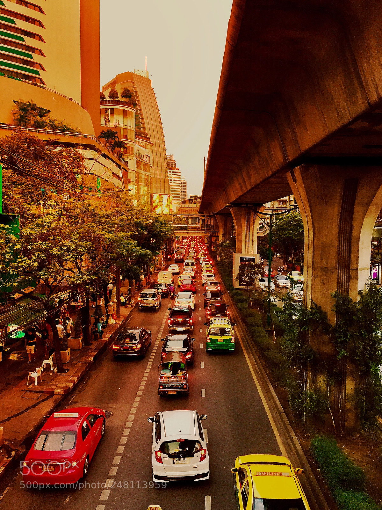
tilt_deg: -3.8
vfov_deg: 61.7
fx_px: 427
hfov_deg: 48.2
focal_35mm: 29
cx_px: 191
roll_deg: +1.2
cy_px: 255
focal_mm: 4.15
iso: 32
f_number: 2.2
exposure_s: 1/20
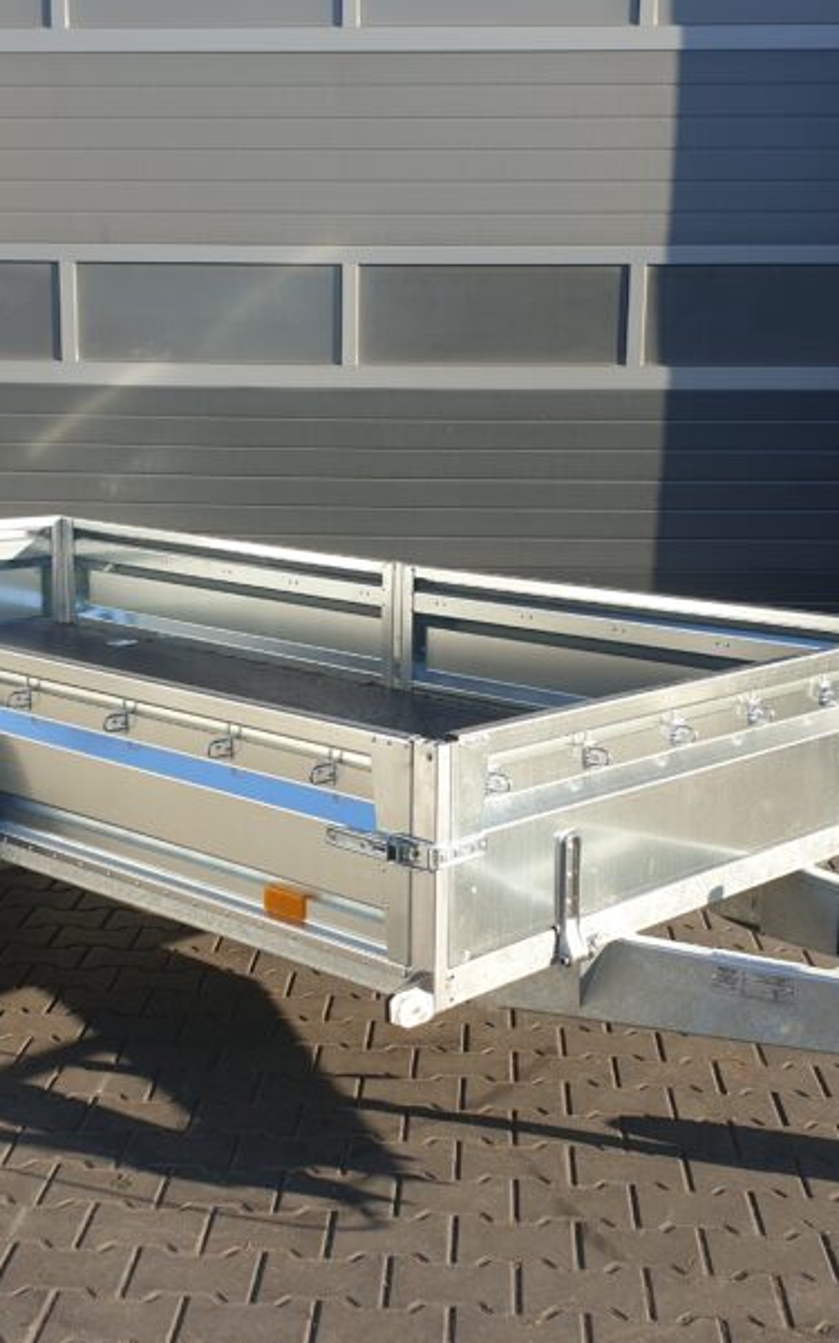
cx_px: 389
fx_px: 1719
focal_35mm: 47
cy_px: 732
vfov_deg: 42.6
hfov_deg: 27.4
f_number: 2.4
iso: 50
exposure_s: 1/546
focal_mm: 4.3
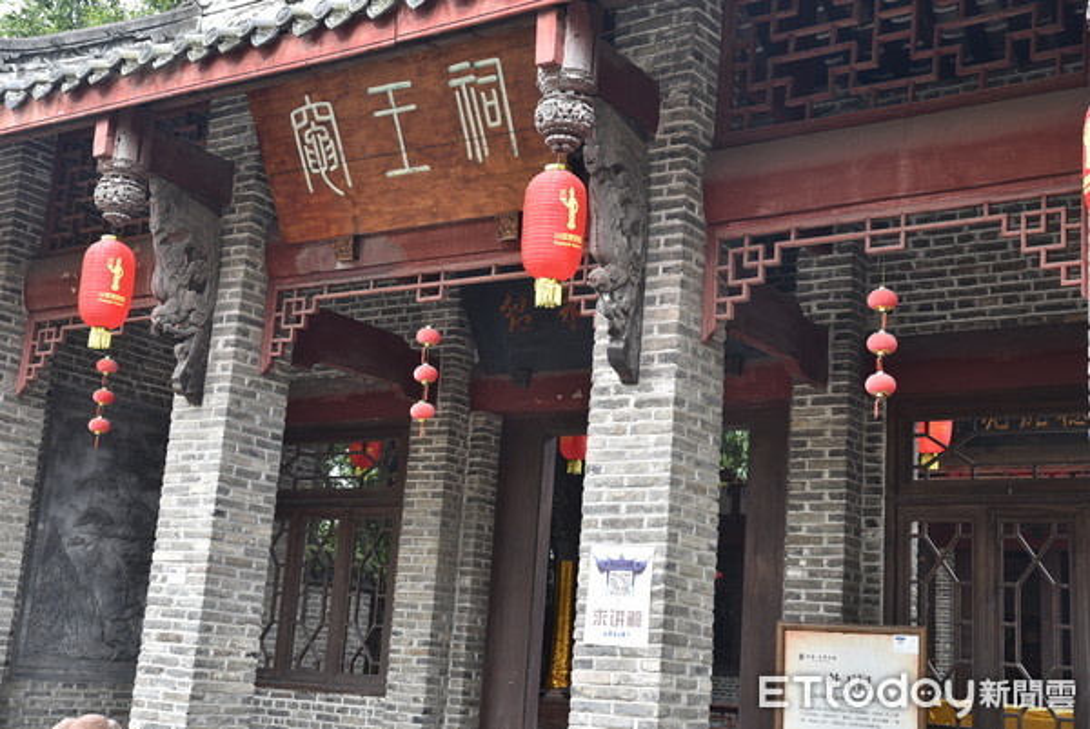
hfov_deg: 41.1
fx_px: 1454
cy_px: 364
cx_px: 545
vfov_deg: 28.1
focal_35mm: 48
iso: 200
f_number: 4
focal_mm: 48
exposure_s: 1/60
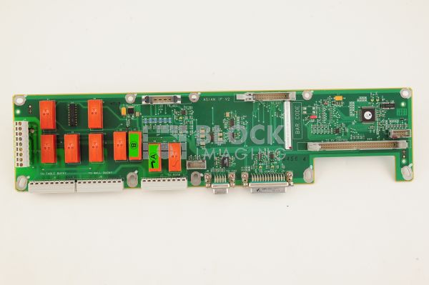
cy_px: 142
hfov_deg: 39.6
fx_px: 595
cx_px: 214
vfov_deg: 26.9
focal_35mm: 50
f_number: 11
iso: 1600
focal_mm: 50
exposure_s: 1/125
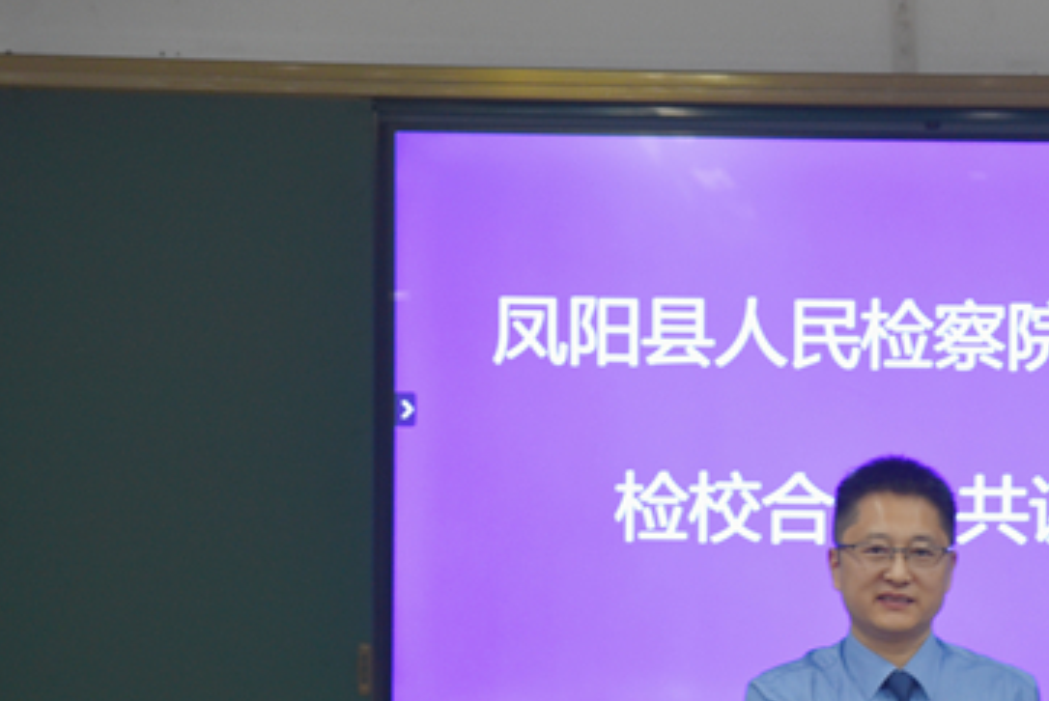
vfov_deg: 6.5
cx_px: 1035
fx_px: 6124
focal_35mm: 210
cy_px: 605
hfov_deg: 9.7
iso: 800
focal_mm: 95
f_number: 4
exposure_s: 1/160
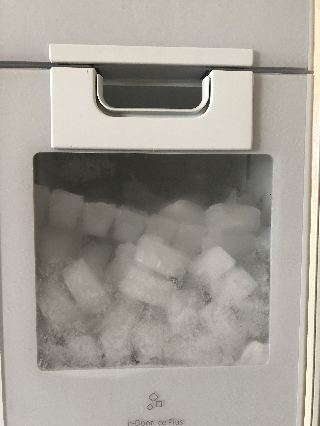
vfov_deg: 61.7
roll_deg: -0.8
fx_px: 357
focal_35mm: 29
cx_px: 160
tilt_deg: -3.6
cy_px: 213
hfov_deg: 48.2
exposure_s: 1/15
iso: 50
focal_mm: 3.99
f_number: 1.8
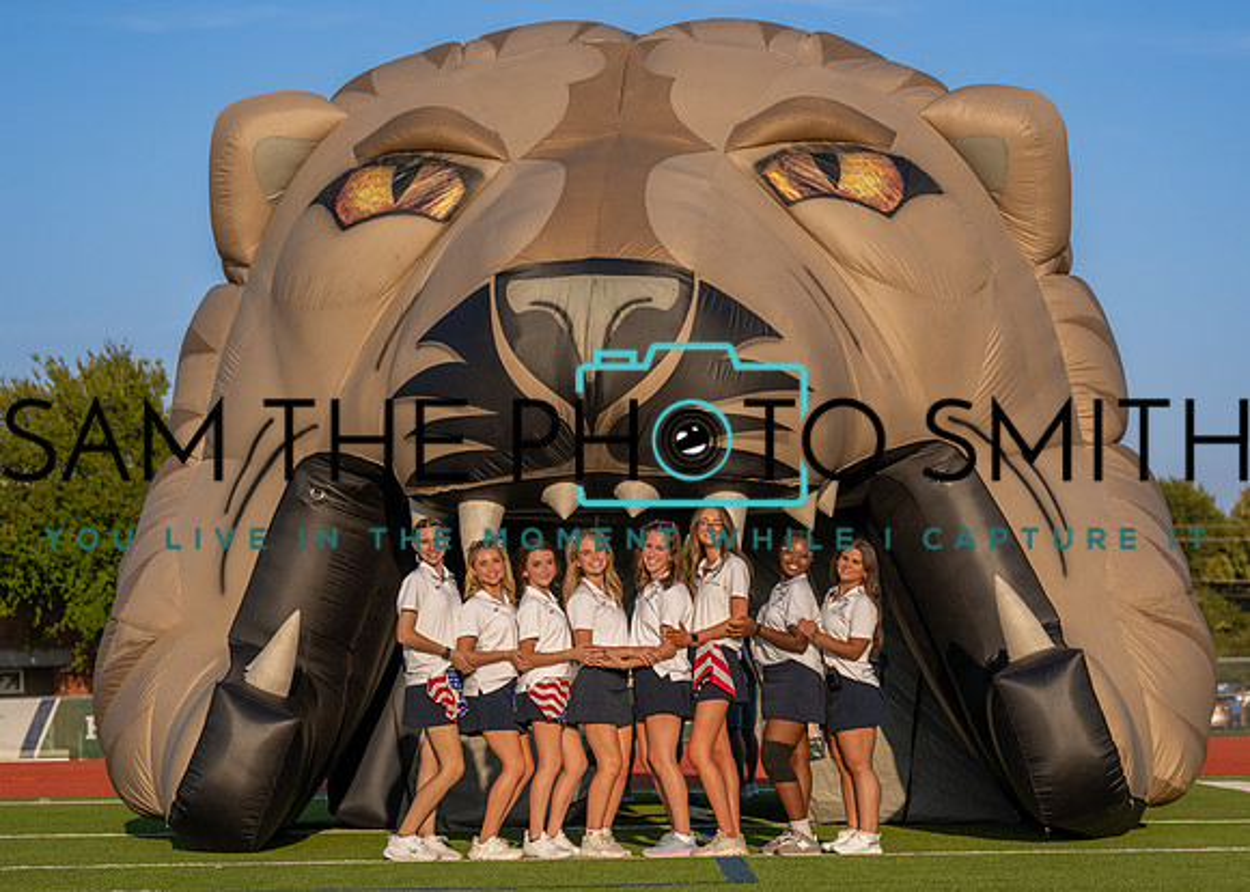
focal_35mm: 100
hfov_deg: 19.9
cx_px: 661
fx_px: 3559
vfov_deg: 14.3
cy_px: 527
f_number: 2.8
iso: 100
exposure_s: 1/2500
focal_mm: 70
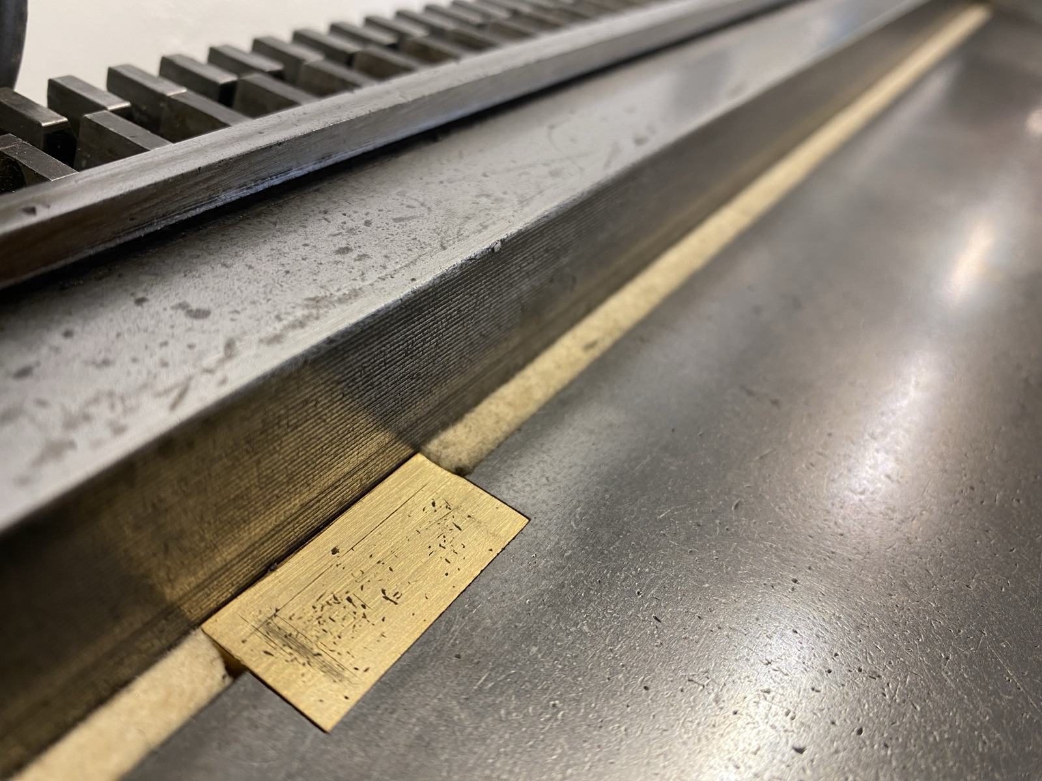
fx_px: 753
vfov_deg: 54.9
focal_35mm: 25
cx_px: 521
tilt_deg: -36.5
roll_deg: -11.7
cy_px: 390
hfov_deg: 69.4
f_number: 1.8
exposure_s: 1/50
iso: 64
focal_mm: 4.25
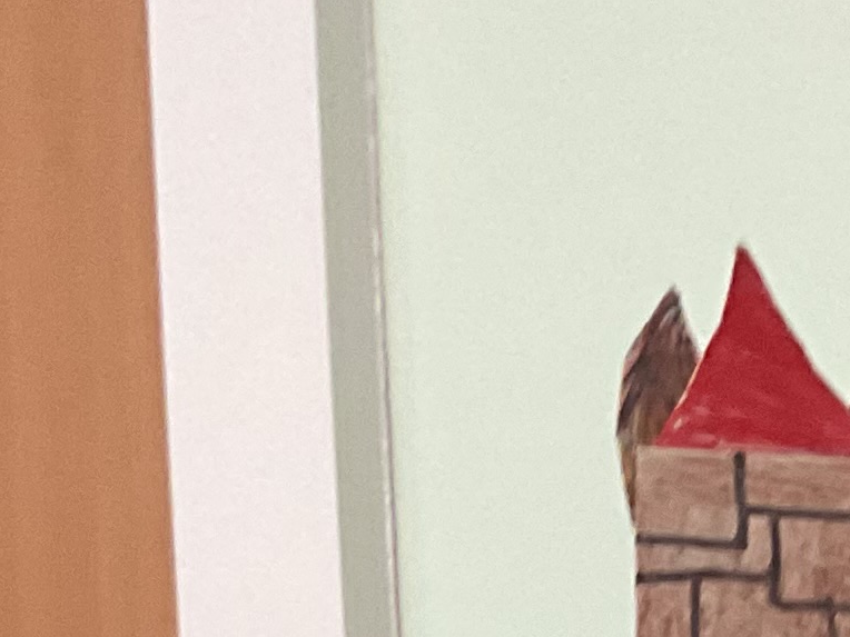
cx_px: 1030
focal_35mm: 153
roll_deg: +1.2
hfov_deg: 12.6
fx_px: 3757
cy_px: 1616
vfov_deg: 8.7
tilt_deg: -6.8
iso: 200
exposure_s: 1/50
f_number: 1.8
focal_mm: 3
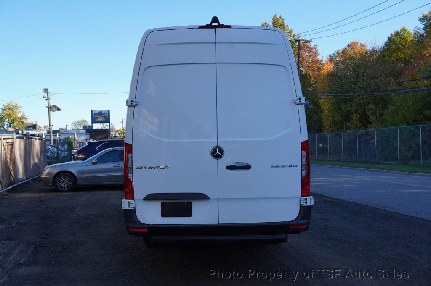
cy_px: 143
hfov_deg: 53.2
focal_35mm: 36
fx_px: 431
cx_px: 216
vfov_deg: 36.8
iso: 320
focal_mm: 24
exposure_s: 1/250
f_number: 9
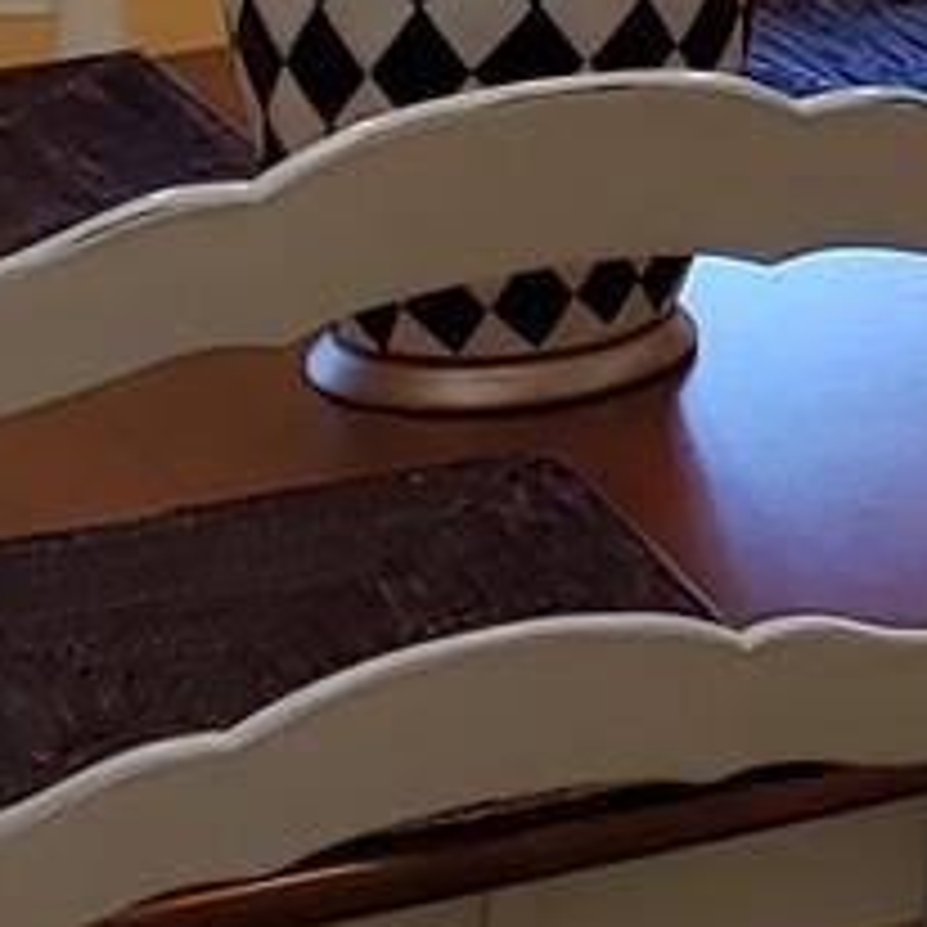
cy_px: -976
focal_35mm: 229
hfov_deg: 6.6
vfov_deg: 7.3
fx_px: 6938
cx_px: 3200
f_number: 2.4
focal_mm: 4.3
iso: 80
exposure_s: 1/60
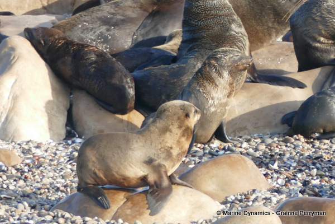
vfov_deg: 1.7
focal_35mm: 800
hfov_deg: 2.6
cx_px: 168
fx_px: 7444
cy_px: 112
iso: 125
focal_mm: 146
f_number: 4
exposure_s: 1/250
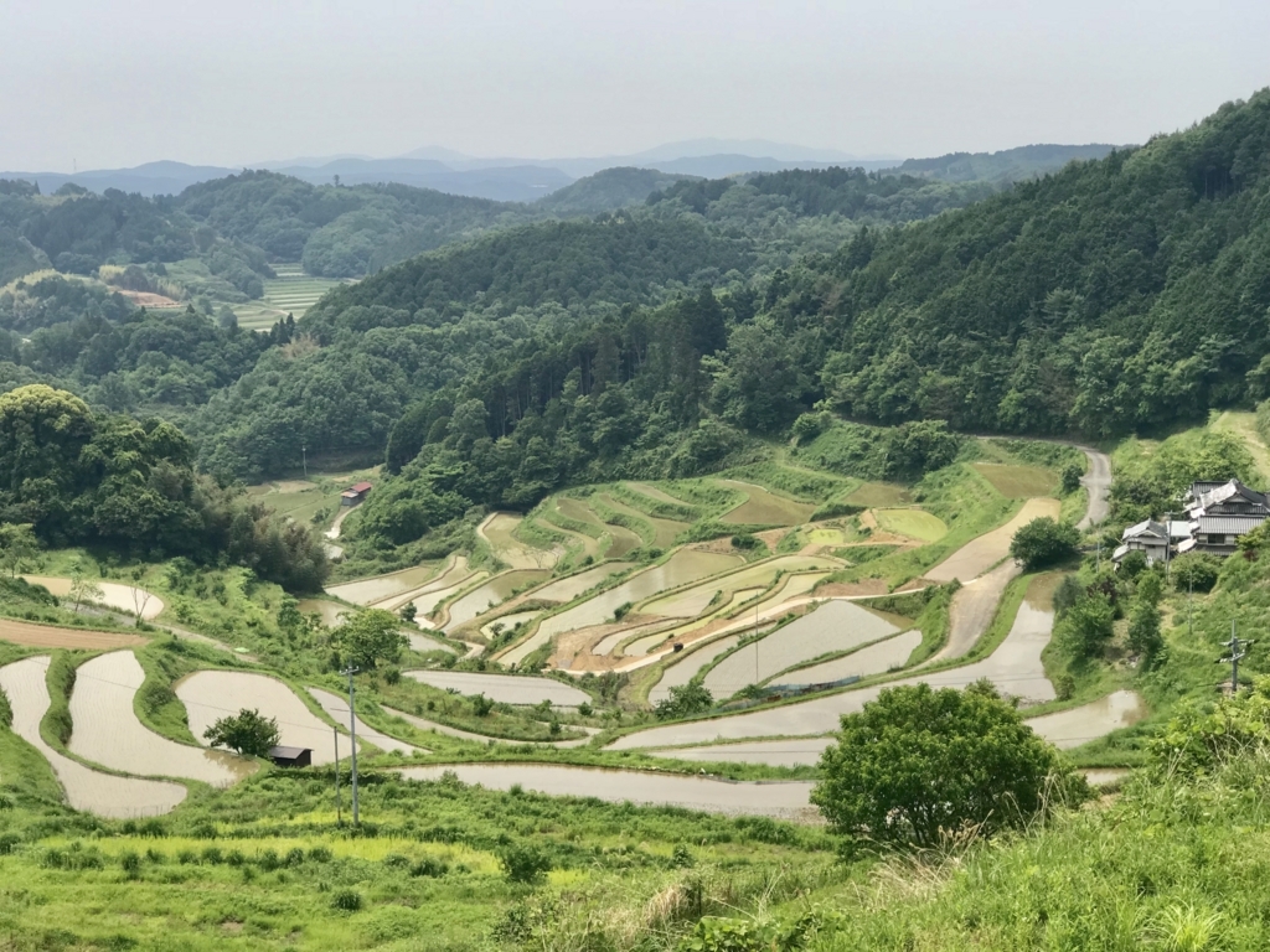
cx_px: 635
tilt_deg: -9.7
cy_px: 476
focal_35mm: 57
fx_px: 2091
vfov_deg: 25.7
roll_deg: +0.9
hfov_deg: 33.8
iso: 20
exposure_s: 1/606
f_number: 2.8
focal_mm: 6.6
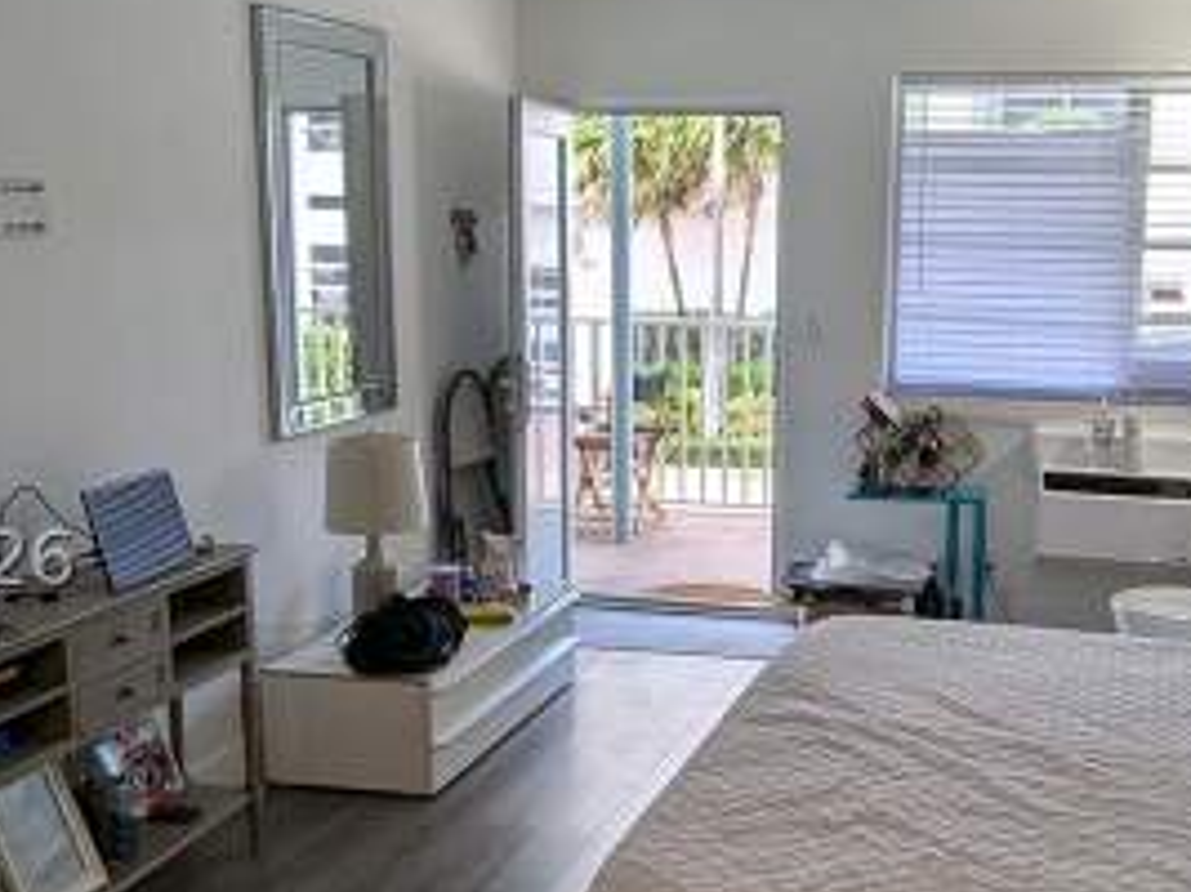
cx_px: 758
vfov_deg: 30.1
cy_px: 558
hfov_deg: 39.4
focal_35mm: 48
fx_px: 1651
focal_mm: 2.35
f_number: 2.2
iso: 64
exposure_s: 1/120
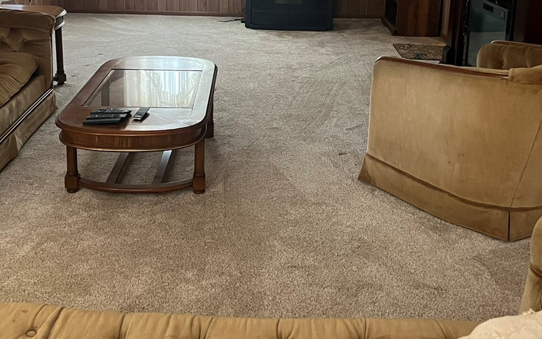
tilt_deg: -12.0
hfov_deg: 42.6
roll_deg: -0.3
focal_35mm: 47
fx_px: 694
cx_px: 259
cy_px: 59
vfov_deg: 26.8
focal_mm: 5.7
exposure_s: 1/60
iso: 500
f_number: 1.5
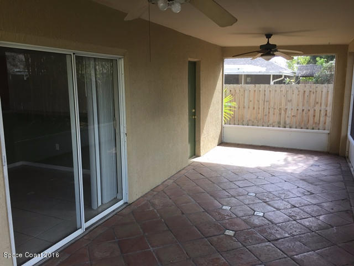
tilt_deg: -10.6
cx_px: 177
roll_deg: -0.8
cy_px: 133
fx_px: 297
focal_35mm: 29
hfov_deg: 61.7
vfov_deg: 48.2
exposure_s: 1/181
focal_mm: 4.15
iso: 32
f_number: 2.2
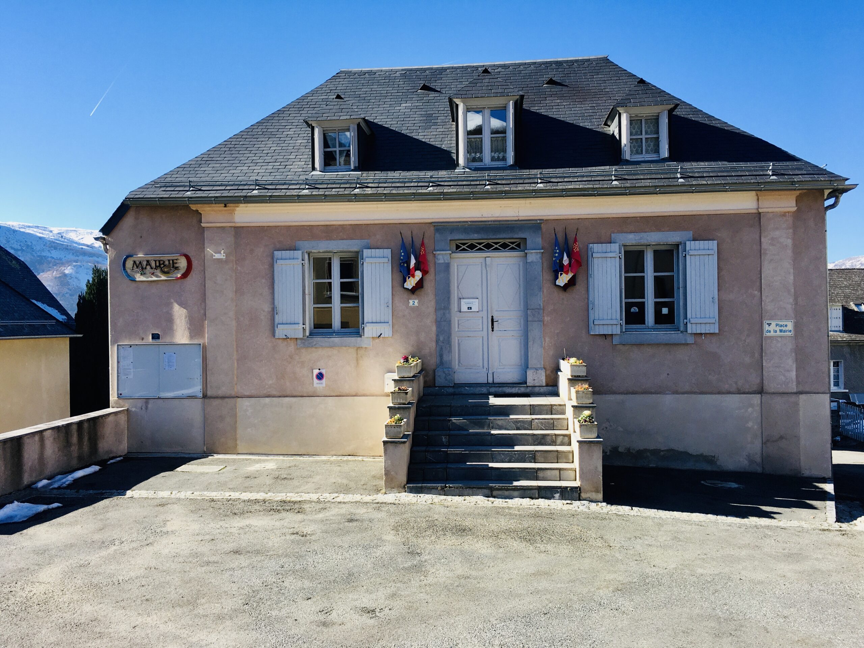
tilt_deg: +0.8
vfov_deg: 48.2
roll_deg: +0.8
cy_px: 324
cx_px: 432
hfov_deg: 61.7
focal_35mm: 29
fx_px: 724
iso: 25
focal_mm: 4.15
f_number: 2.2
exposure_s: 1/801
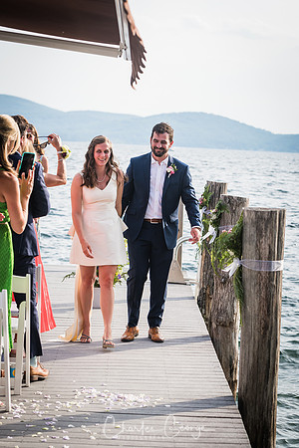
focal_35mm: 112
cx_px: 150
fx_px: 1401
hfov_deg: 12.2
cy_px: 224
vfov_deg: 18.2
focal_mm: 75
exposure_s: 1/800
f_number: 4
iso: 200
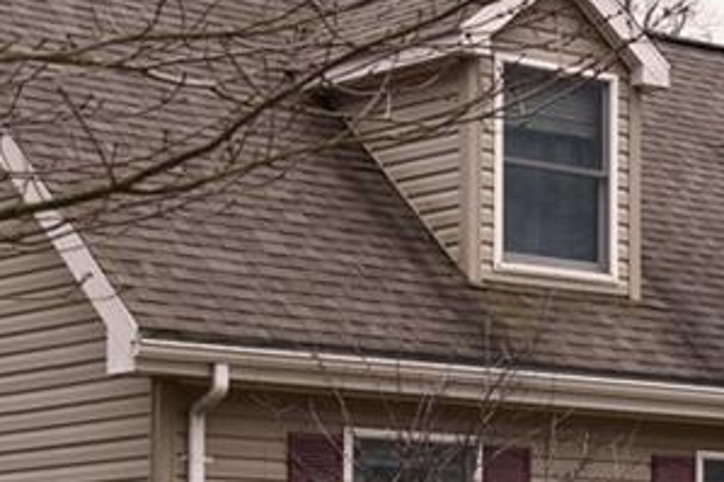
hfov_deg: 13.9
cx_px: 1136
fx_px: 2754
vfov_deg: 9.9
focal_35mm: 137
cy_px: 483
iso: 400
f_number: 6.3
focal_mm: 40
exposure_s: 1/160
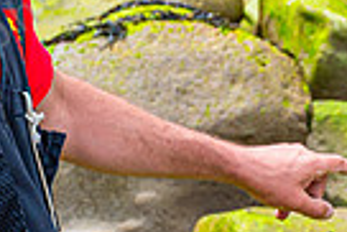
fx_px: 1467
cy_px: 25
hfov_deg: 13.3
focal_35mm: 152
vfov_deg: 9.0
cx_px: 5
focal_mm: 31
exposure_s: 1/800
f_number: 5.6
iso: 320
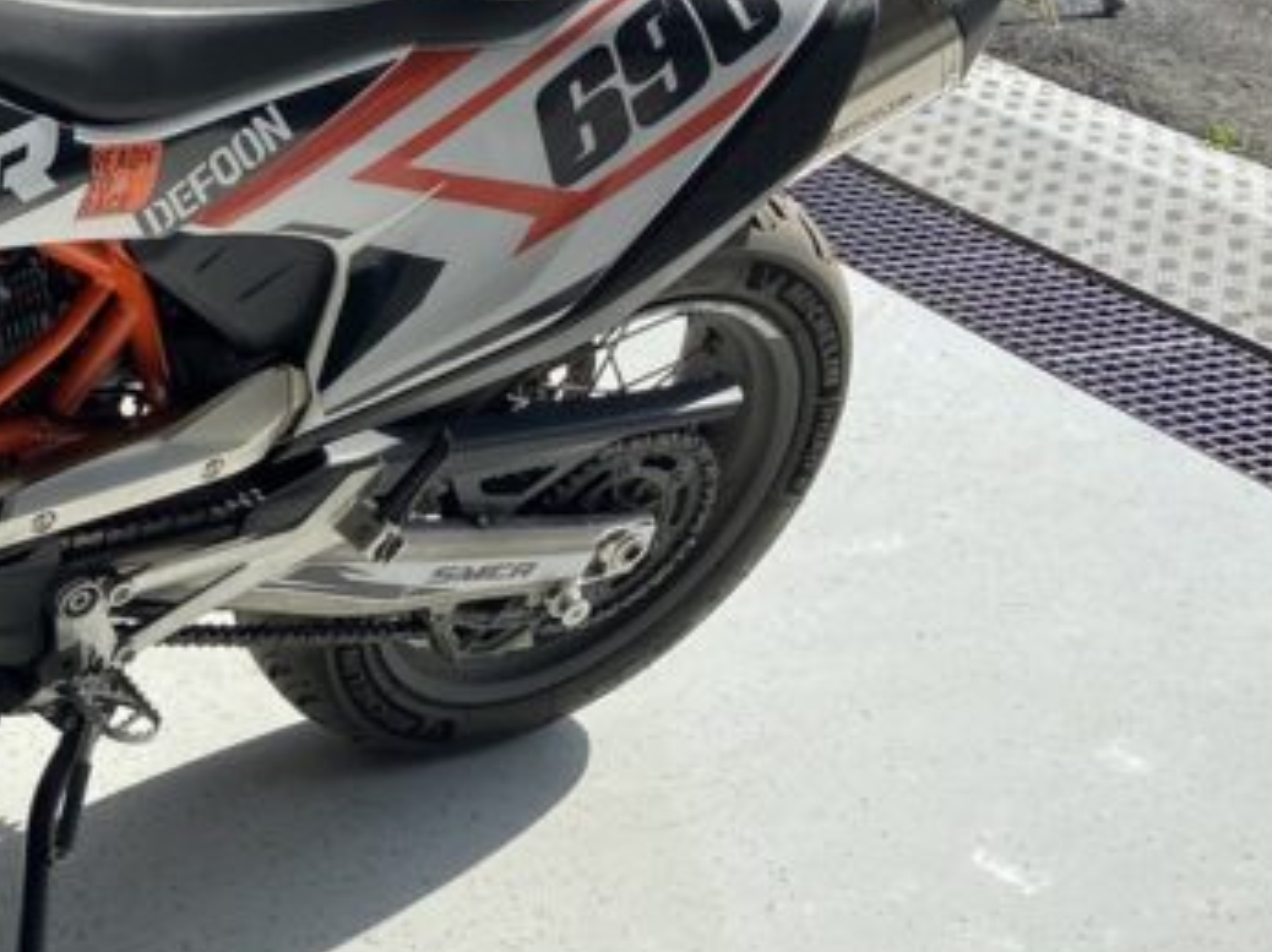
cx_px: -118
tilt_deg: -25.4
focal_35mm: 77
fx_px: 2827
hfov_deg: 23.8
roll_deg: -0.9
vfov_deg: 19.1
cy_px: 533
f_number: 1.8
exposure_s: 1/2967
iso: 32
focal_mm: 4.25
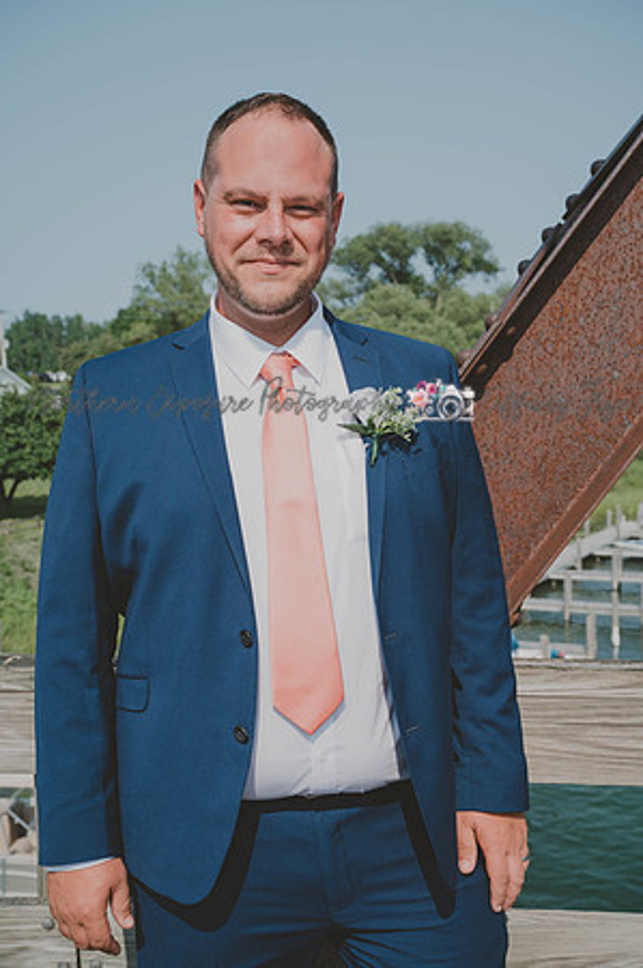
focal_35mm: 39
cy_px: 484
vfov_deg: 49.6
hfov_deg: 34.1
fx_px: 1047
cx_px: 322
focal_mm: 39
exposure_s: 1/400
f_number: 7.1
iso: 100
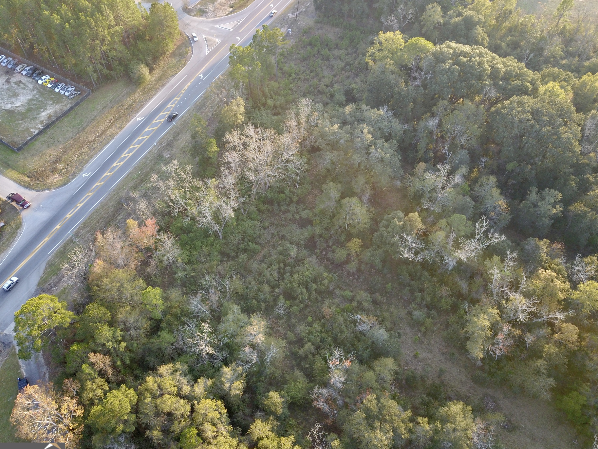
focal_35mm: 27
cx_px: 306
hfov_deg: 65.3
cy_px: 233
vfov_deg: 51.3
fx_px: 466
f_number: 2.2
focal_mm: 4.73
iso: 123
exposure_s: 1/100
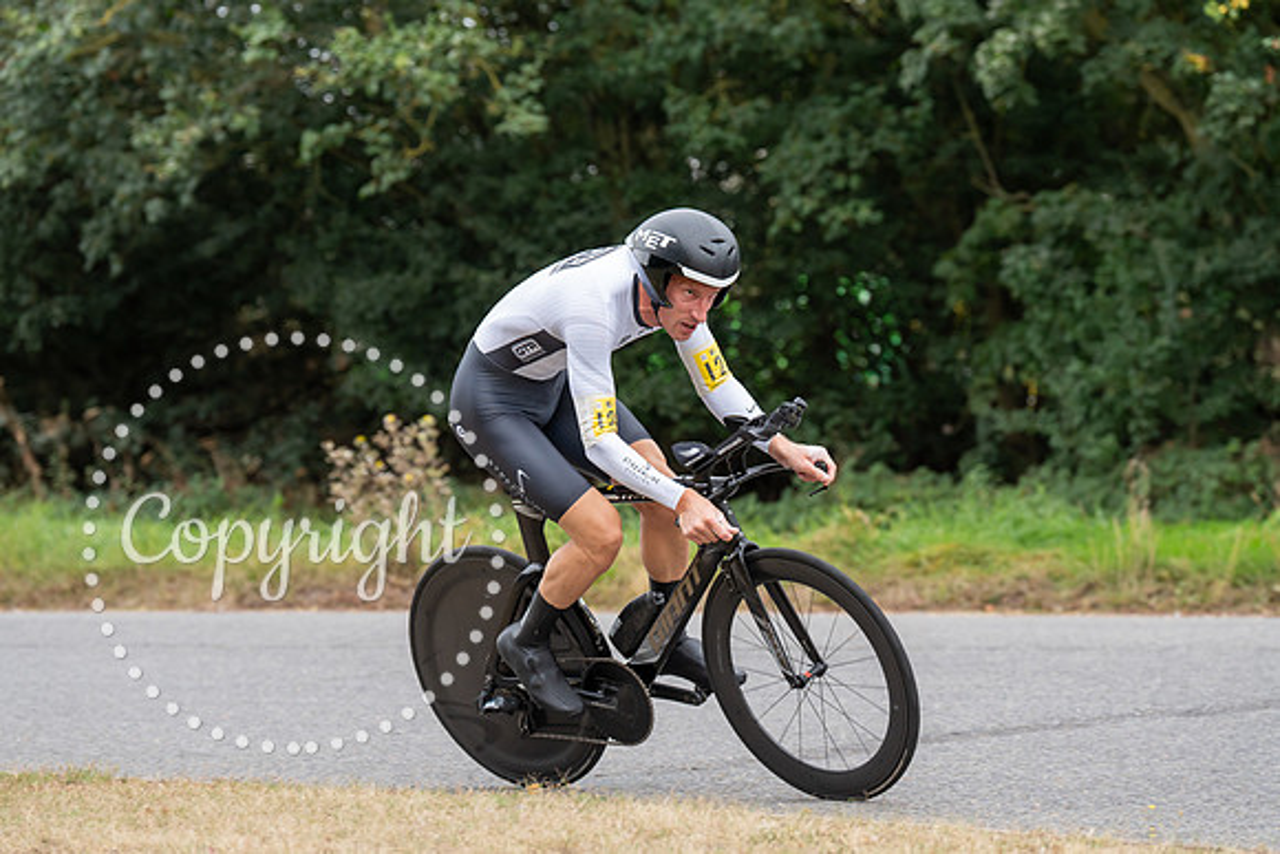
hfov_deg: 16.5
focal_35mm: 124
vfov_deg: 11.1
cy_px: 427
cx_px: 640
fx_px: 4410
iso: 800
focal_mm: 124
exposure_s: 1/1000
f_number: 4
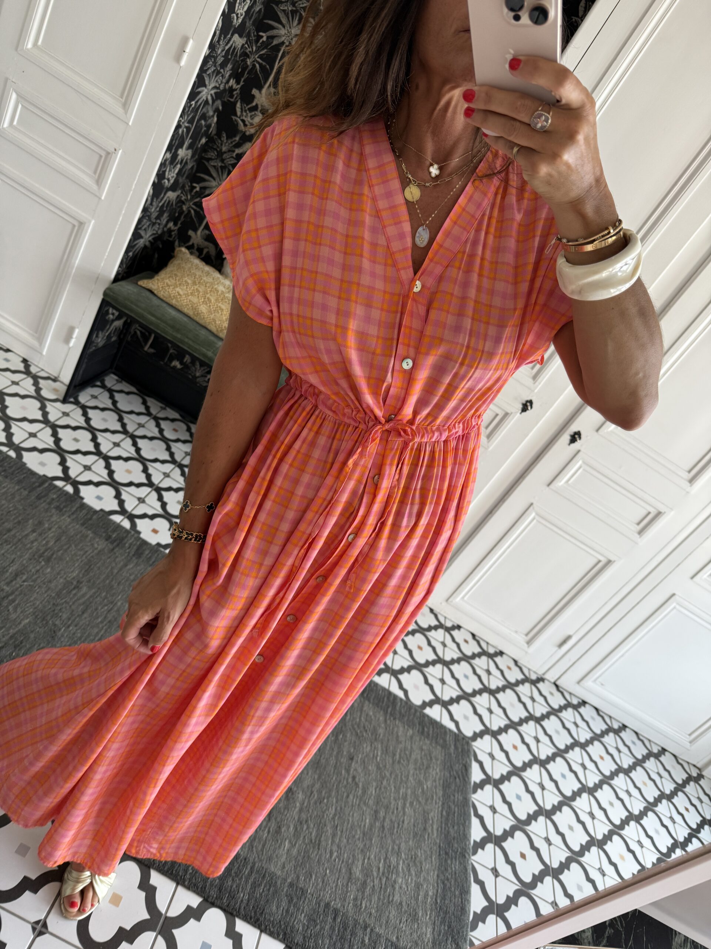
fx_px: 657
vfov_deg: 71.6
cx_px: 356
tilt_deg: -44.2
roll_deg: -38.3
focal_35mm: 24
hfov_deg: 56.8
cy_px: 474
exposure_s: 1/121
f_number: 1.78
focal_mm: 6.76
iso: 160
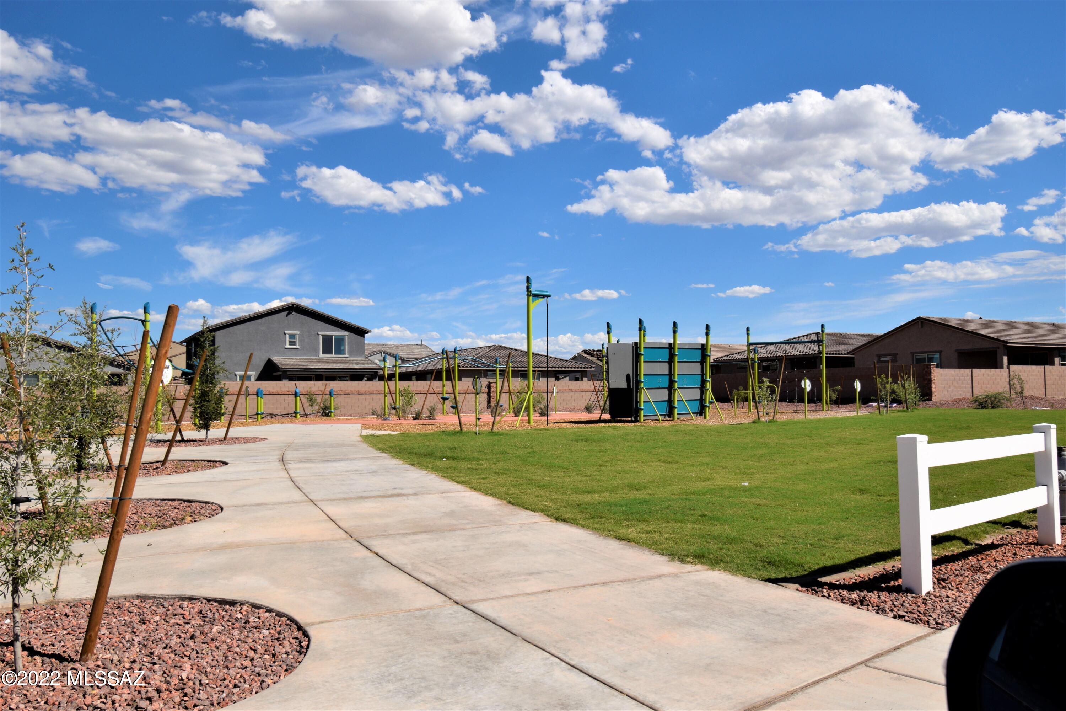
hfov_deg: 61.9
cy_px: 356
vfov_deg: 43.6
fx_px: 888
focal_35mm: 30
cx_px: 533
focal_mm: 20
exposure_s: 1/200
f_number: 14
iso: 100
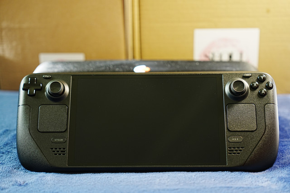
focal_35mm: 70
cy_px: 96
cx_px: 145
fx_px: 564
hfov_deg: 28.8
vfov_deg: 19.5
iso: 800
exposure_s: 1/25
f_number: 2.8
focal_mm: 70
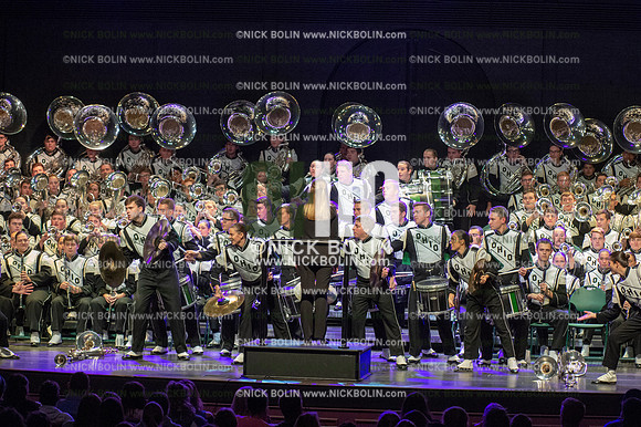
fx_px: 2491
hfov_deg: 14.7
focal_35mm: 140
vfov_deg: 9.8
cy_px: 214
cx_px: 320
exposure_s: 1/200
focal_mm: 140
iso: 8000
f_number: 5.6
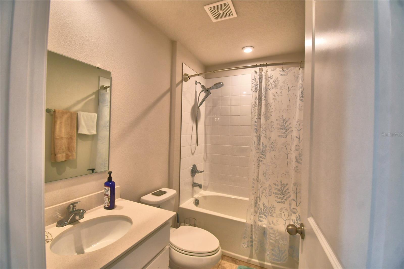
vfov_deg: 77.3
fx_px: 168
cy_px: 134
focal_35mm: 15
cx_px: 202
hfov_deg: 100.4
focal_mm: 10
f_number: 4.5
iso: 400
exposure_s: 1/80
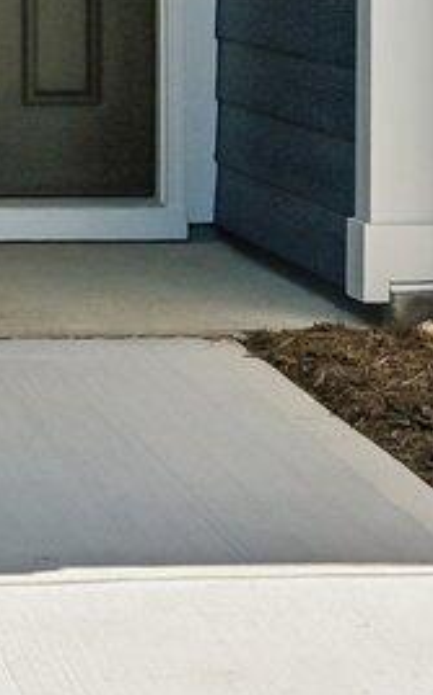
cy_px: -242
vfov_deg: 13.6
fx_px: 2800
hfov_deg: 8.3
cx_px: -477
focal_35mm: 148
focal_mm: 19
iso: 100
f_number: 8
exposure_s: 1/640
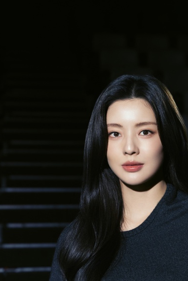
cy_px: 212
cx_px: 151
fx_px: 892
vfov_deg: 17.8
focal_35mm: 114
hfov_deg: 12.0
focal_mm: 70
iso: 800
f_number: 5
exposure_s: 1/160
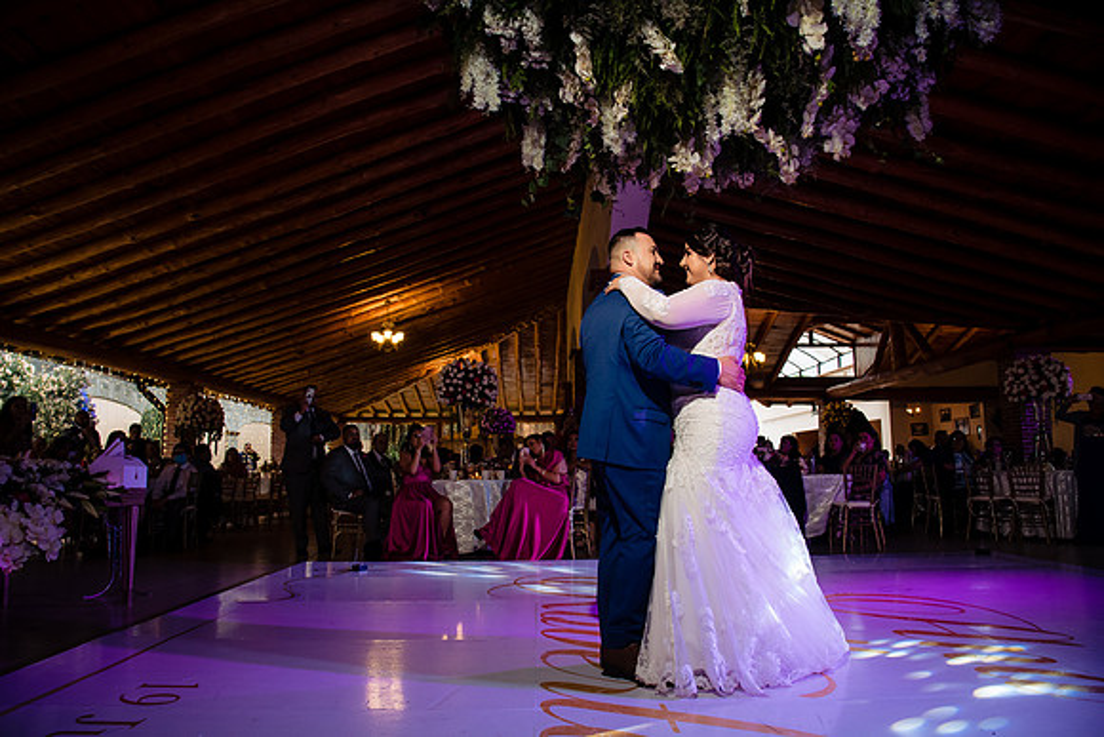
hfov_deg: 73.7
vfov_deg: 53.2
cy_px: 368
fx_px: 736
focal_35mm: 24
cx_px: 552
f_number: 8
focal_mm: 24
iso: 2000
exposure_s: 1/100
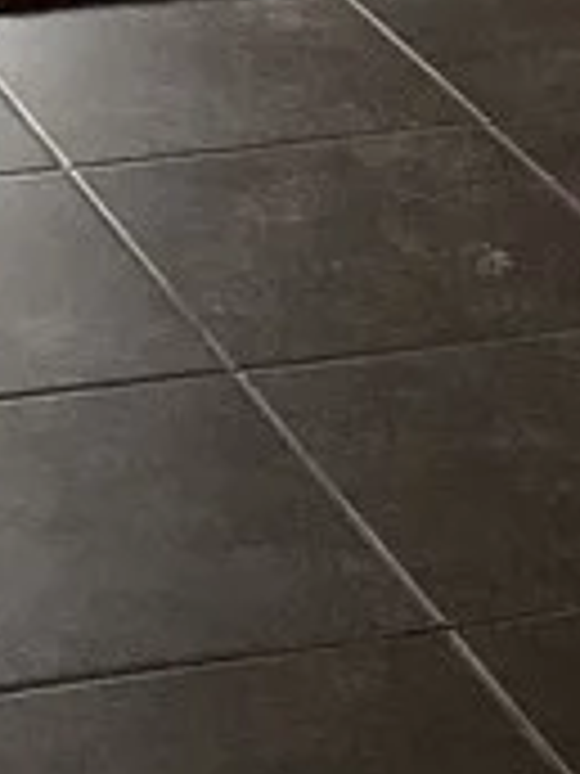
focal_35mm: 185
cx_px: -139
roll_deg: -1.2
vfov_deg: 9.9
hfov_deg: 7.9
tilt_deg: -11.1
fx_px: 4133
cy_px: -801
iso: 160
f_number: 2.4
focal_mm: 3.3
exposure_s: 1/60
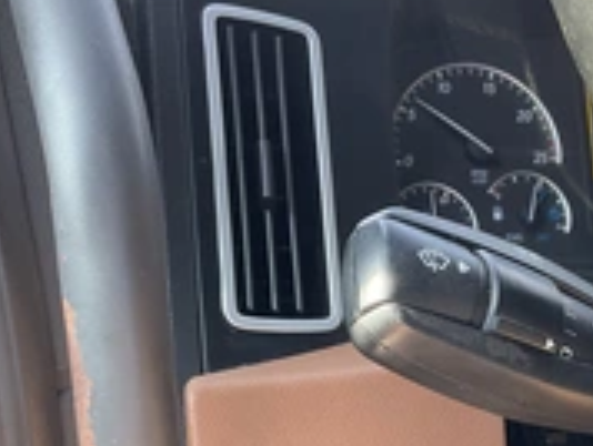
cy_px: 393
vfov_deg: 22.2
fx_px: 1115
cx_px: 513
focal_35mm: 65
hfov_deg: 28.8
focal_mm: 3
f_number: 1.8
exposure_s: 1/122
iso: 50
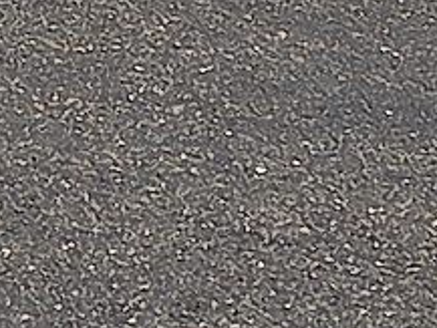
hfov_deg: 6.2
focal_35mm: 309
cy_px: -825
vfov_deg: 4.5
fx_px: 3903
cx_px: -463
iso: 28
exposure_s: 1/119
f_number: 1.8
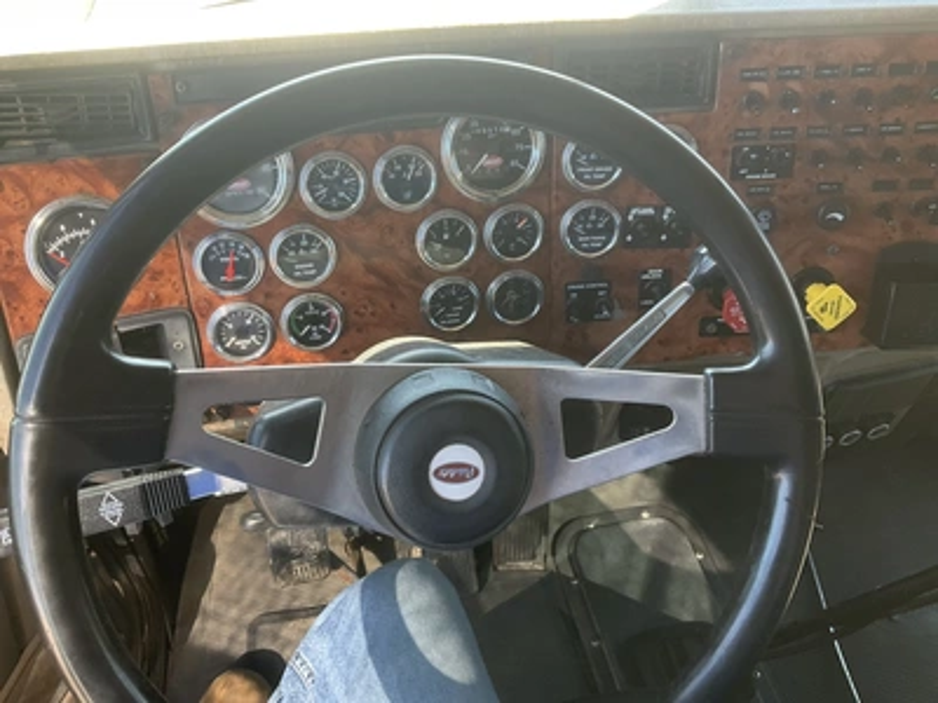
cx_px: 469
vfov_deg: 48.2
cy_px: 352
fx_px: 786
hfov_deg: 61.7
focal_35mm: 29
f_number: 1.8
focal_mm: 3
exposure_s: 1/114
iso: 64
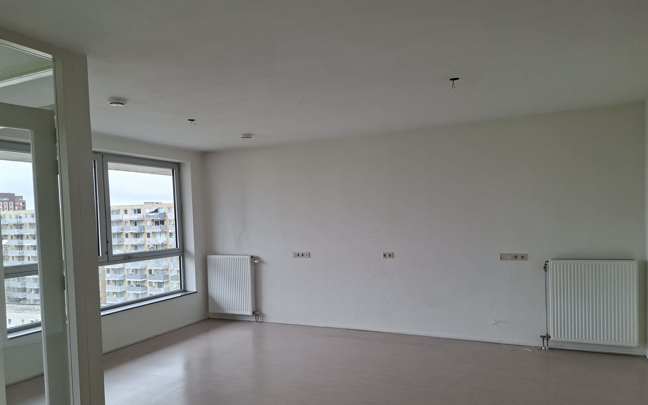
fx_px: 441
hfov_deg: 72.5
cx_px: 326
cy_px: 238
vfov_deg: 49.0
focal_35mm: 25
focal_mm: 5.5
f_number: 1.8
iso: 50
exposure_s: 1/164
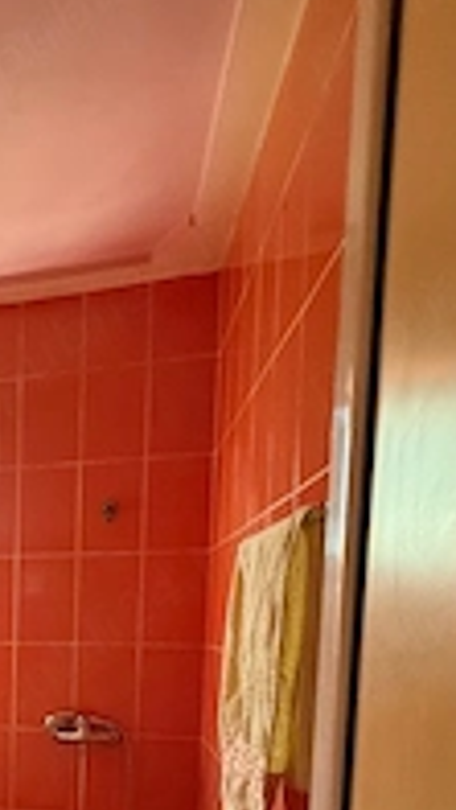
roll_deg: -1.1
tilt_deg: -4.3
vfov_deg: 56.9
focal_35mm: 31
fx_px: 666
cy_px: 674
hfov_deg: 30.7
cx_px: -119
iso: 500
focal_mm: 2.22
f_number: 2.2
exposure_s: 1/50
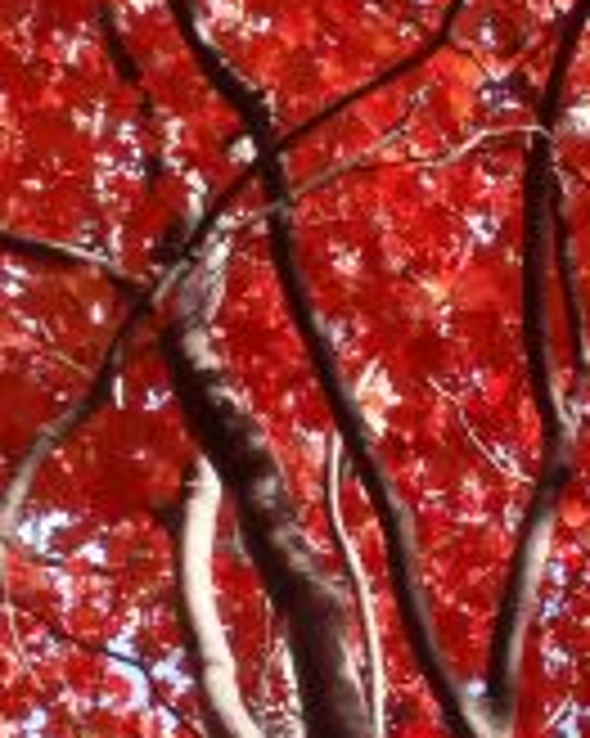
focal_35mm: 175
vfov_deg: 11.0
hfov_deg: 8.4
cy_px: 702
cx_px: 1171
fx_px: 3823
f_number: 4.4
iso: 64
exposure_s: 1/100
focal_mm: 8.89
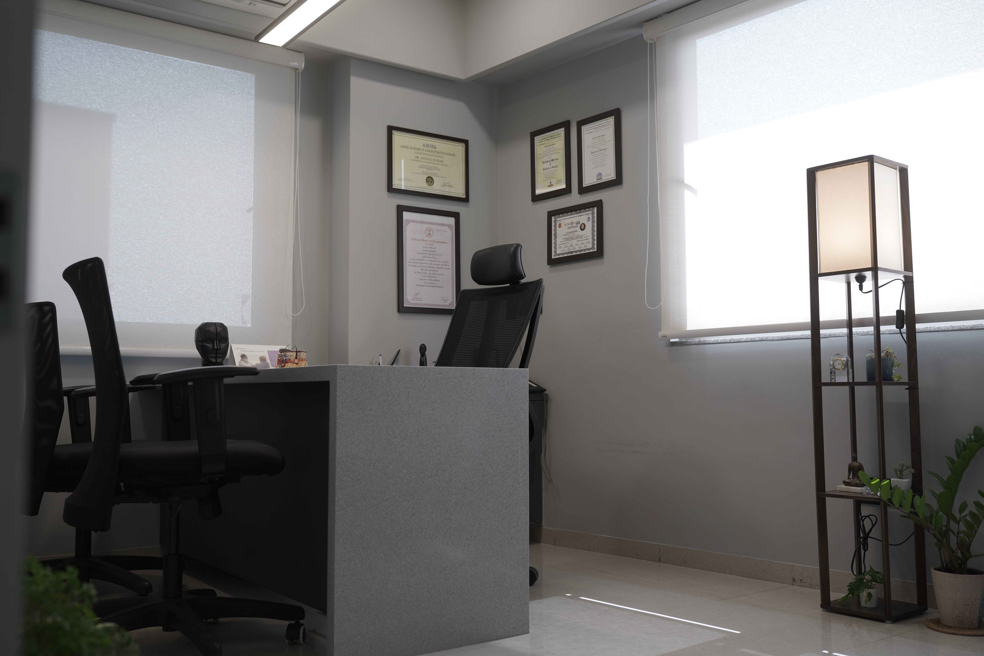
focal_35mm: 35
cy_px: 328
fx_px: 957
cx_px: 492
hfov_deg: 54.4
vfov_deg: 37.9
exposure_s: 1/160
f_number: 2.8
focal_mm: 35
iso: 200
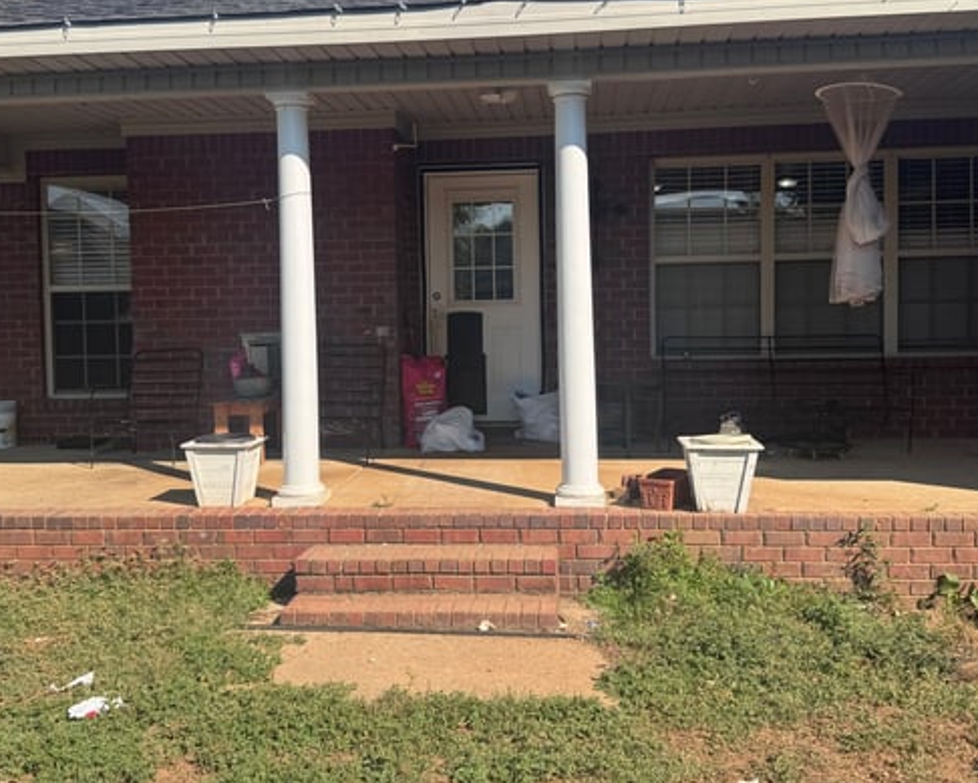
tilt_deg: -0.5
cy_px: 368
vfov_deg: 40.1
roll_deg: +2.2
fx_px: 1071
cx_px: 459
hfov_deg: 49.0
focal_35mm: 37
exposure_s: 1/3597
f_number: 1.78
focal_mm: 6.76
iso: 80
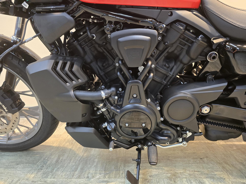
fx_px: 163
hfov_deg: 73.9
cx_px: 123
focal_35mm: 23
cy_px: 92
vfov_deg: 58.9
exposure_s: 1/120
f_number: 1.7
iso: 800
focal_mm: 6.3
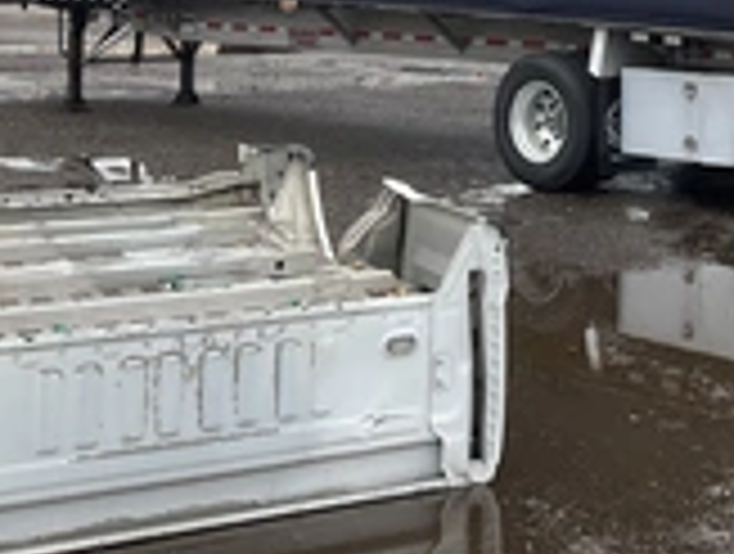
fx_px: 1509
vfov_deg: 19.6
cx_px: 666
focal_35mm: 71
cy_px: -99
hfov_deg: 26.4
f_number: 1.8
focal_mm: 3
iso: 25
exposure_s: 1/898
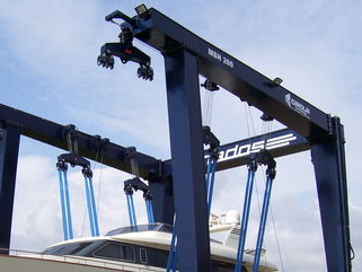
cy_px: 205
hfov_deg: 35.8
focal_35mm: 53
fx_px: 554
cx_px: 124
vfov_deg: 27.2
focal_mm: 5.6
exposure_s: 1/750
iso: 80
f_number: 4.8
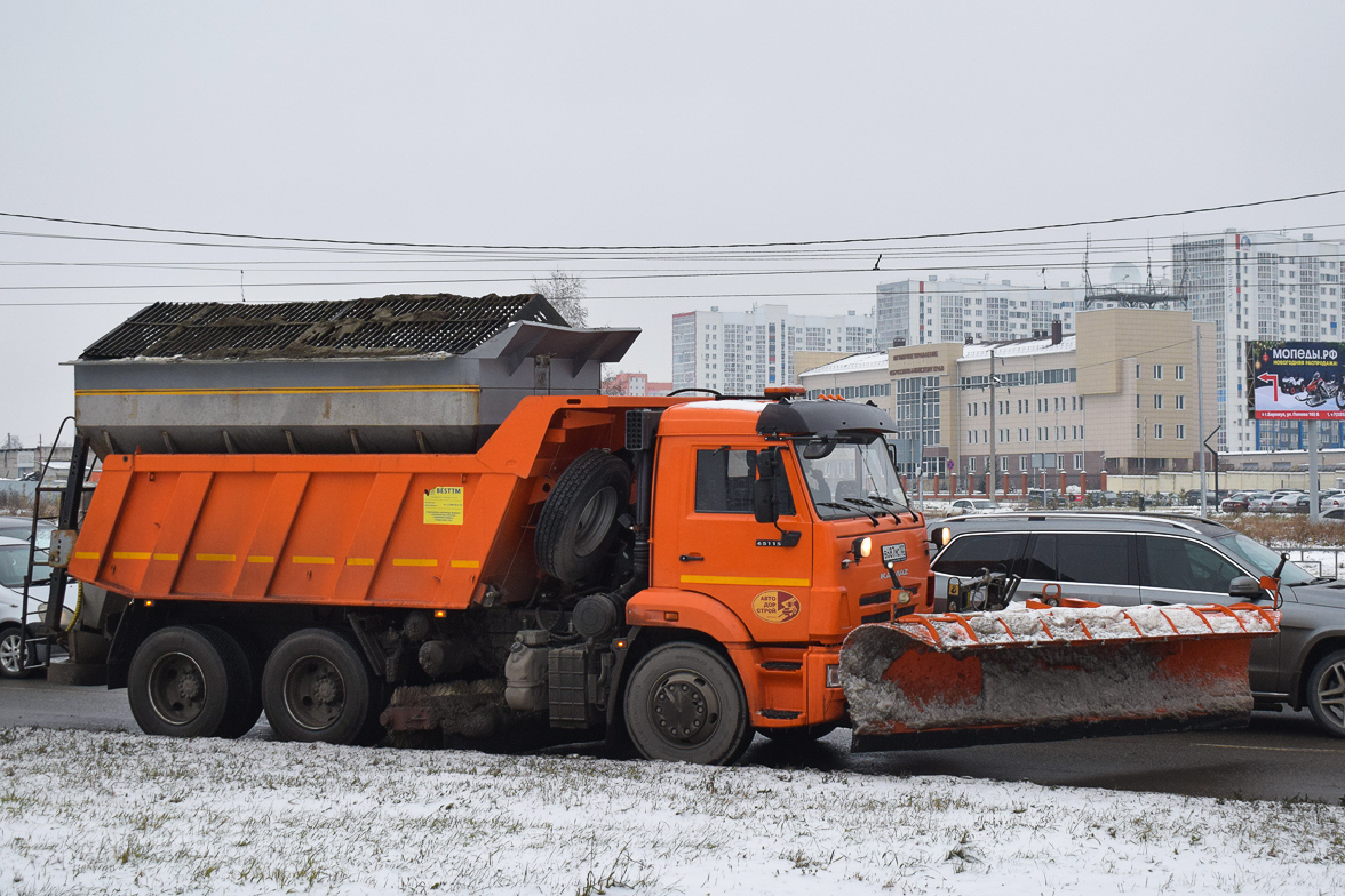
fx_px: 1831
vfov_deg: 27.5
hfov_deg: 40.3
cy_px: 451
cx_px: 667
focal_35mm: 49
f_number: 5.6
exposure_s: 1/800
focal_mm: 32
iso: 800
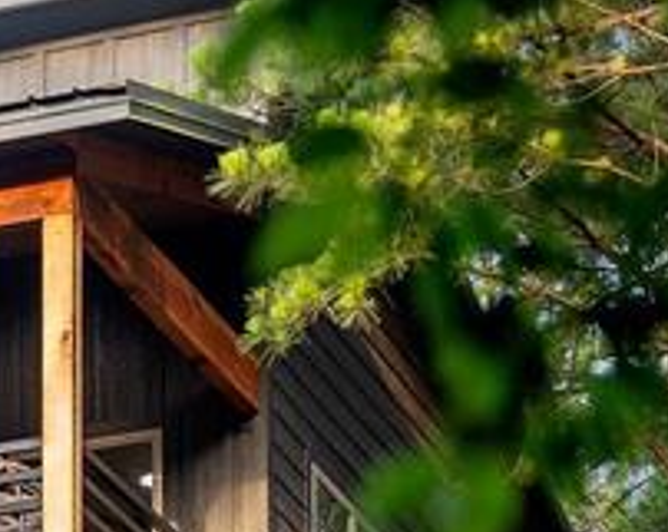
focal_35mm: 238
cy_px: 1094
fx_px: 4699
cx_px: -749
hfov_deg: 7.7
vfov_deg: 6.3
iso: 400
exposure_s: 1/320
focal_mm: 50
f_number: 1.8
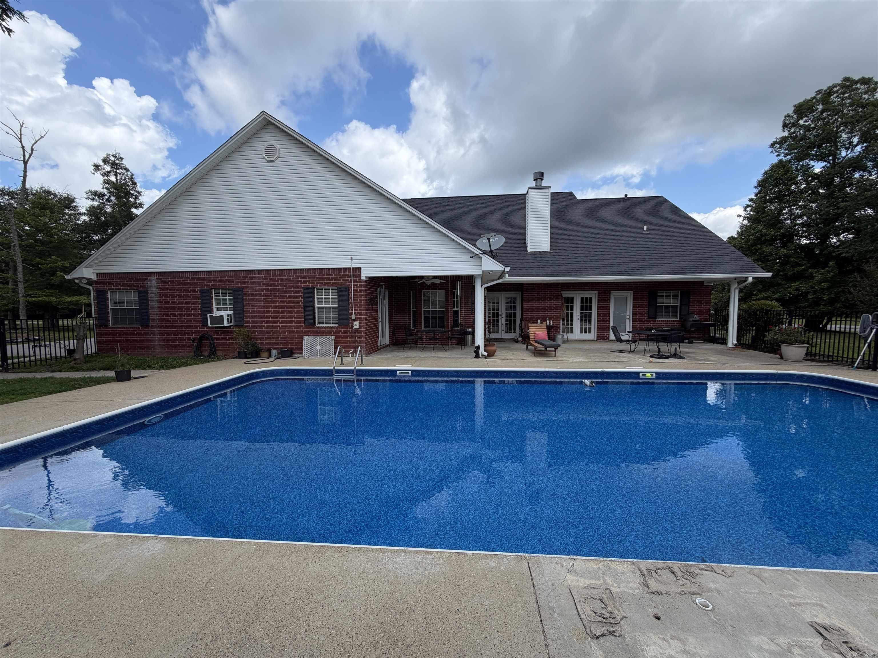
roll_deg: +0.7
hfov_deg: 102.1
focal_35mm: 14
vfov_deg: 85.7
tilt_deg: -3.4
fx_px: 355
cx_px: 439
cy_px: 329
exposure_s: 1/770
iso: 32
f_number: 2.2
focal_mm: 2.22
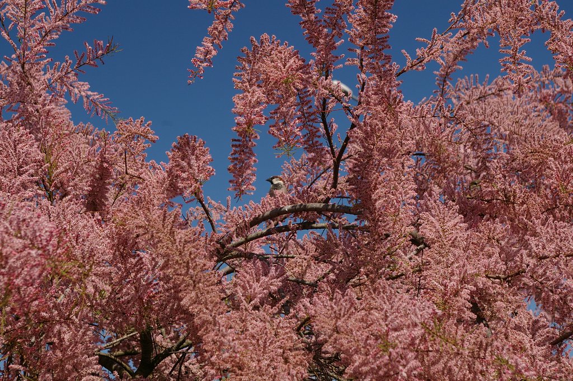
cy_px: 190
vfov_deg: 16.5
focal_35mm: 82
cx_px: 286
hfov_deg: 24.6
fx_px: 1312
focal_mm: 55
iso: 200
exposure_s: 1/125
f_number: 9.5
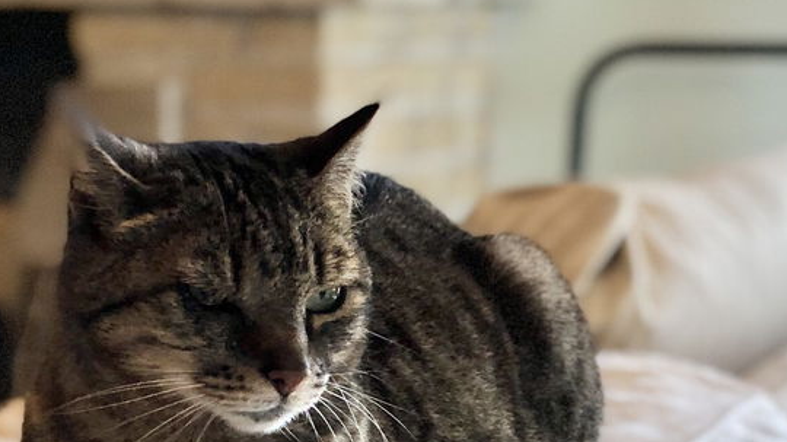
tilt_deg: -7.6
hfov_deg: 16.8
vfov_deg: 9.6
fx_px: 2628
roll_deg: +1.0
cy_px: 277
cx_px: 112
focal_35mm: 126
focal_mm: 6
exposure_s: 1/33
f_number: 2.4
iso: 100
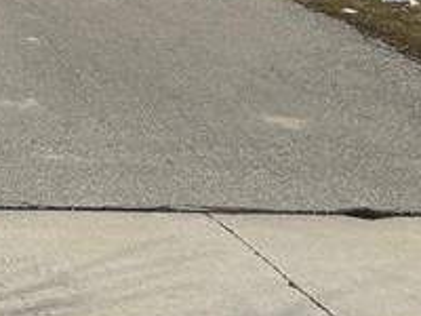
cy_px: -369
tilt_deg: +4.6
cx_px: -434
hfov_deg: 13.6
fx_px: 1496
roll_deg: -1.7
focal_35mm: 123
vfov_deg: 10.7
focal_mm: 6.76
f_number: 1.78
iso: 80
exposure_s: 1/7353
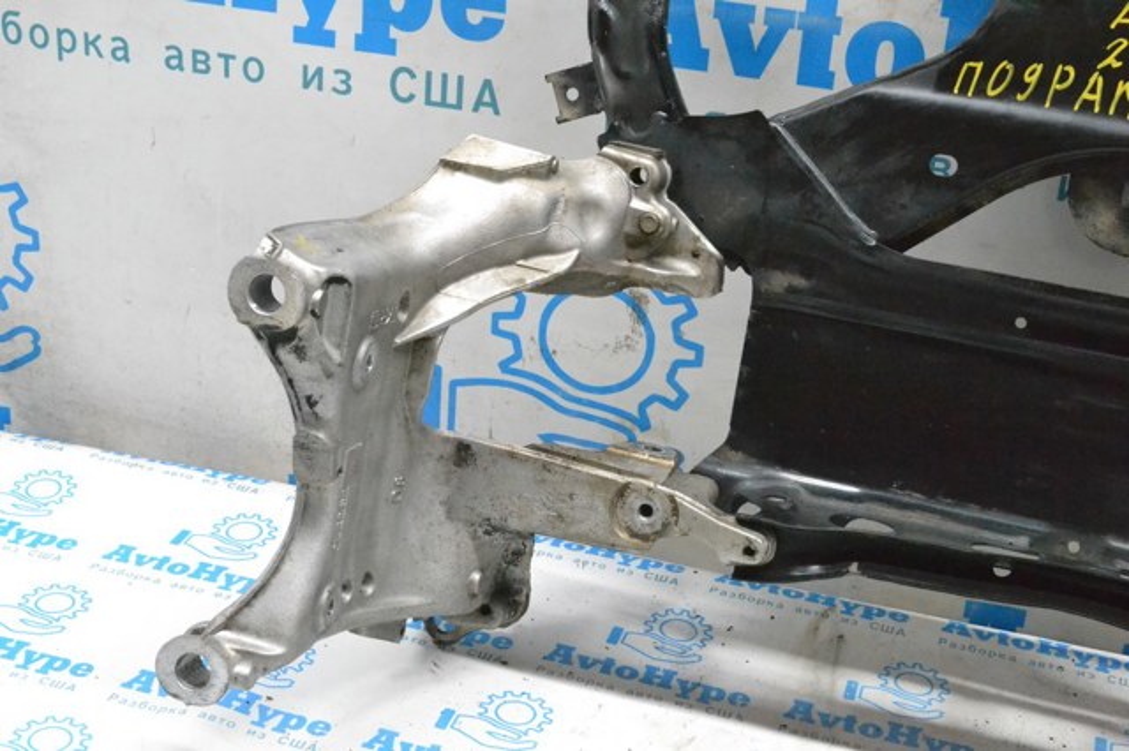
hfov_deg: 33.4
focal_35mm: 60
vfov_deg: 22.6
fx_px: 1881
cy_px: 376
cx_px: 564
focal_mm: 40
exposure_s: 1/125
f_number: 10
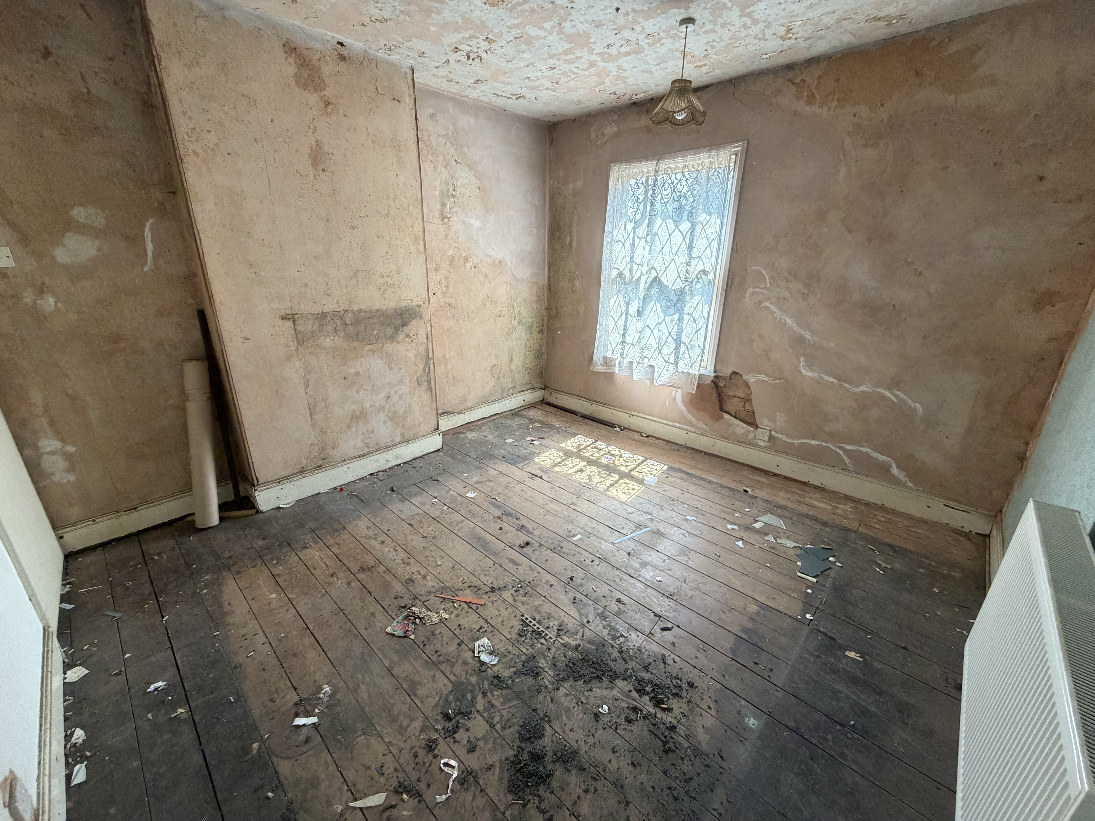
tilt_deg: -18.2
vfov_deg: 85.7
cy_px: 410
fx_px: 443
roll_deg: -0.4
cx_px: 548
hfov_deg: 102.1
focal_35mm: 14
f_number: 2.2
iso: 320
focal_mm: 2.22
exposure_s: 1/121
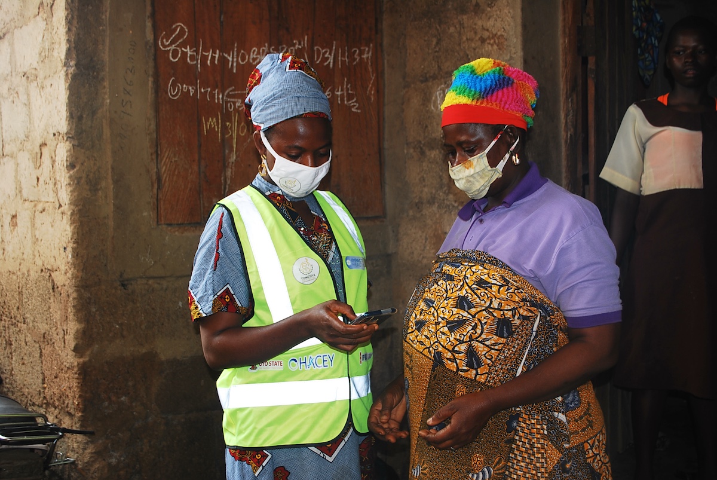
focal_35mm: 44
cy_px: 240
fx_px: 867
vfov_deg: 30.9
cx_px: 358
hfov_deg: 44.9
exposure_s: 1/60
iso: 100
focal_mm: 29
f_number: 4.8
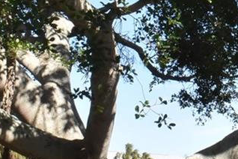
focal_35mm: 136
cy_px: -1
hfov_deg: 14.1
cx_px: 361
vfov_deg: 10.0
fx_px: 899
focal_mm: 18
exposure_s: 1/200
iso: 800
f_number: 22
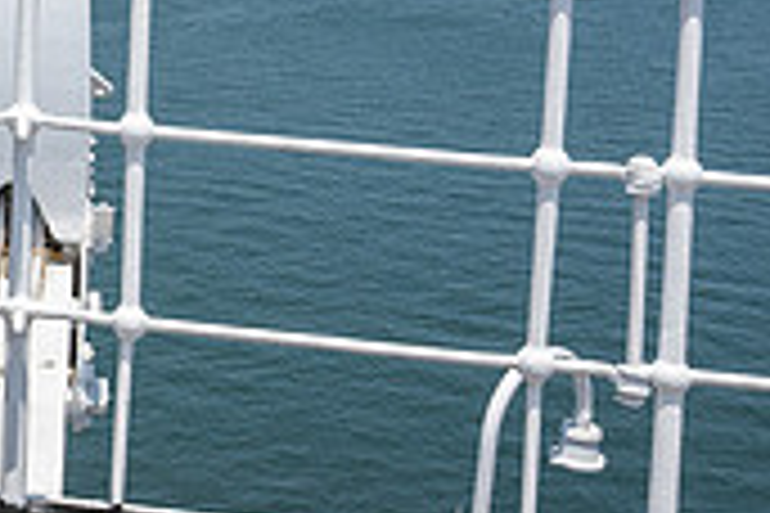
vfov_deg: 12.7
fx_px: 2246
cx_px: -468
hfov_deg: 17.1
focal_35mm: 105
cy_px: -110
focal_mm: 31
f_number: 13
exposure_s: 1/200
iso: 200
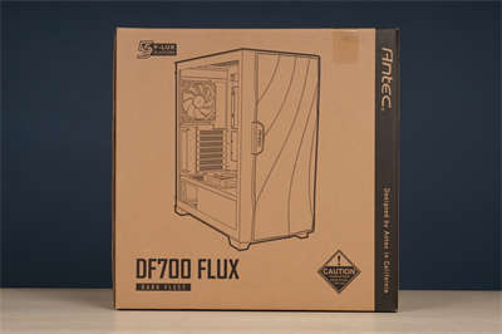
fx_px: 1066
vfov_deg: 17.8
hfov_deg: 26.5
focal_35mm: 76
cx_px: 251
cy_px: 167
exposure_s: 1/160
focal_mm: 51
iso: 100
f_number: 11
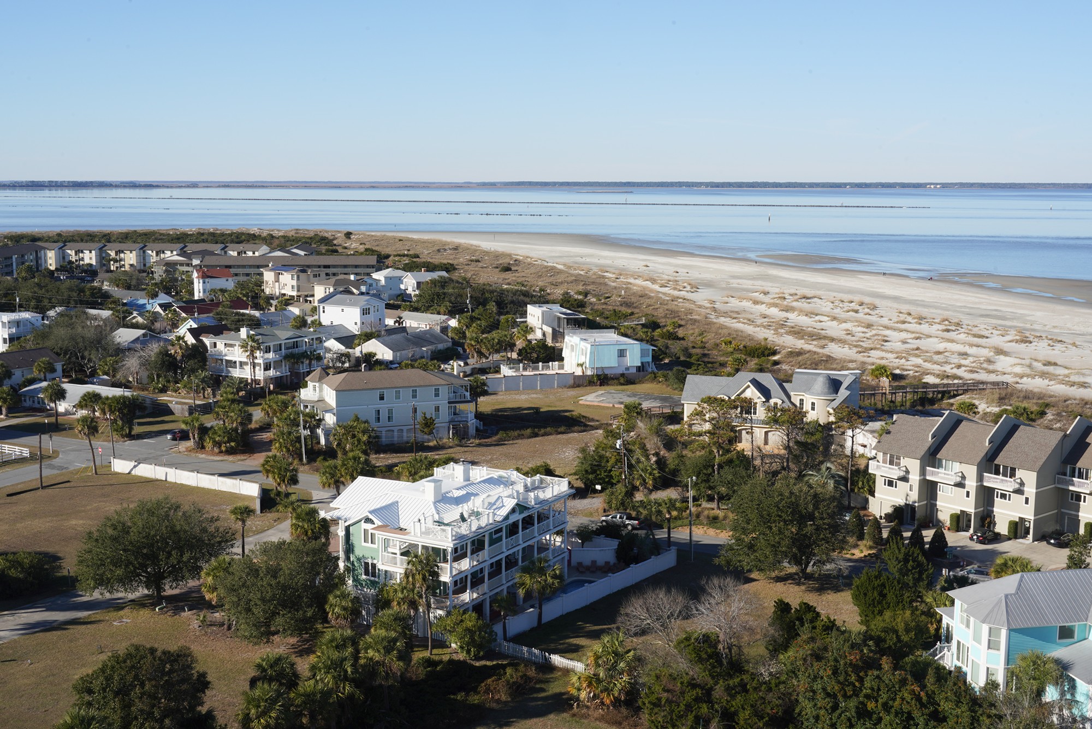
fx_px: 1213
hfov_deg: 48.5
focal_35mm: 40
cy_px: 364
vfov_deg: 33.4
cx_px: 546
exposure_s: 1/80
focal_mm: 40
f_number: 22
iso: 200
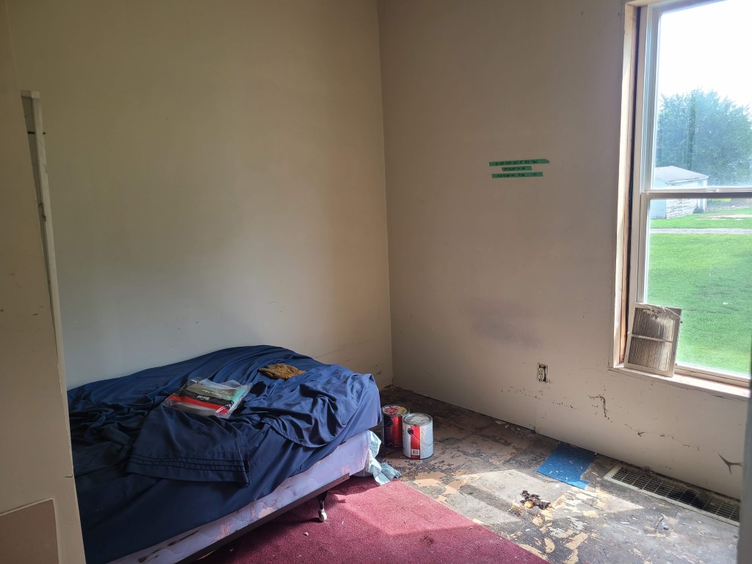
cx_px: 376
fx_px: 565
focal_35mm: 26
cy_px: 282
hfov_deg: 67.3
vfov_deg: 53.1
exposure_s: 1/60
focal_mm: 5.4
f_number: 1.8
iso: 40
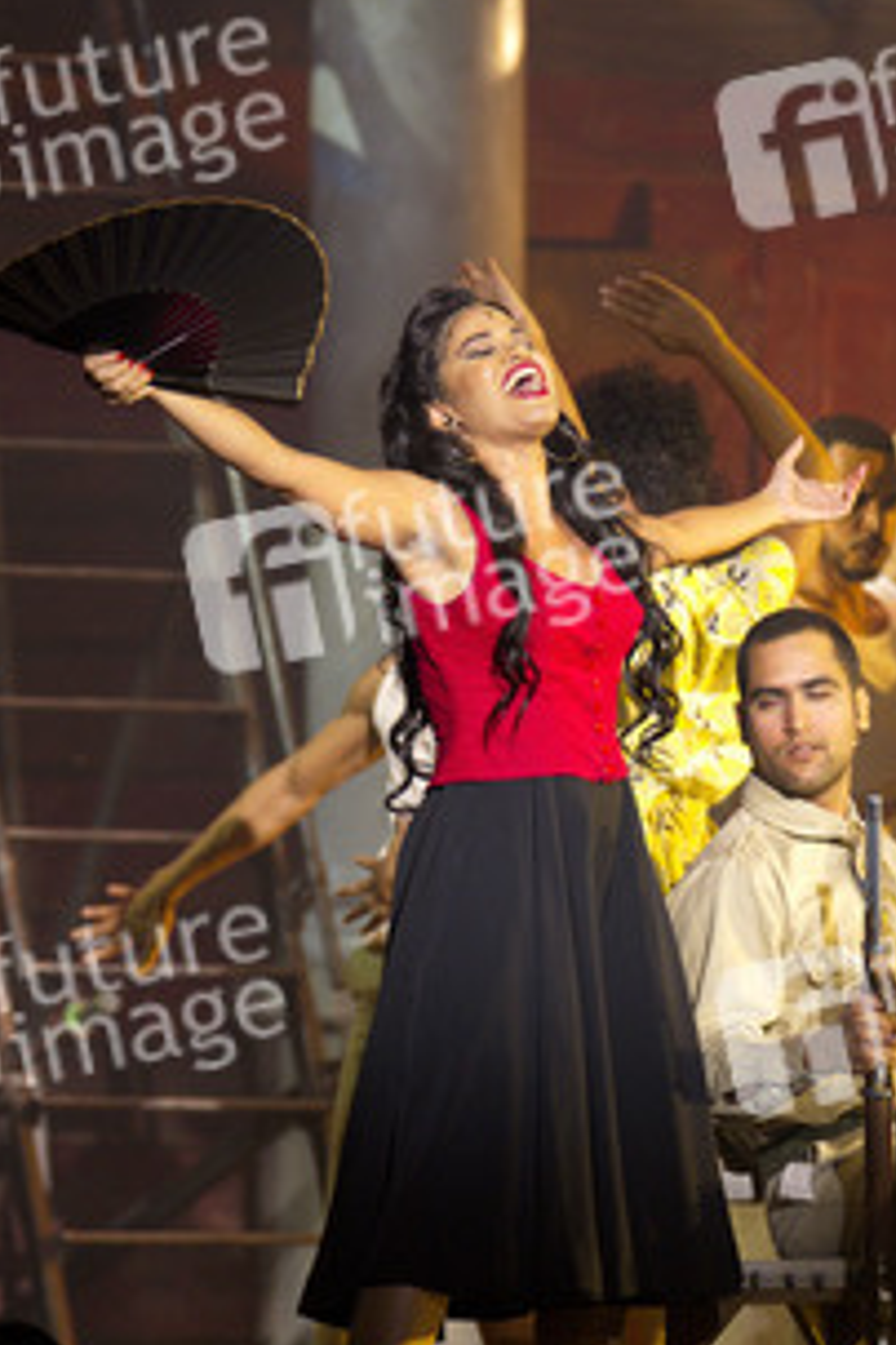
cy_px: 790
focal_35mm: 277
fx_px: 10341
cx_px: 543
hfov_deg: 5.0
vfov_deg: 7.4
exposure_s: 1/320
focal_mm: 210
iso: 3200
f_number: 4
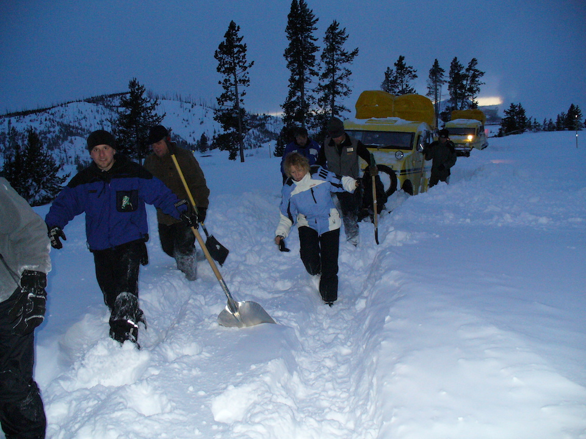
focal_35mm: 37
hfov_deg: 50.1
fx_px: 626
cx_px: 293
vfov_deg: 38.7
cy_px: 220
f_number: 2.8
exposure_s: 1/60
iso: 300
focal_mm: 6.1
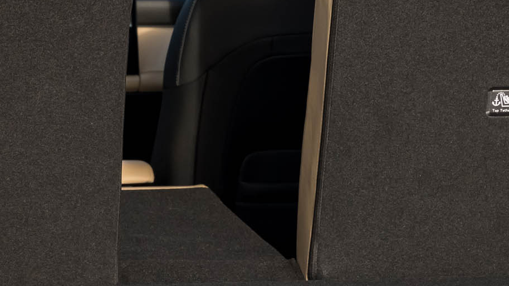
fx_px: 3509
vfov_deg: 4.7
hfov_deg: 8.3
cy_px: 113
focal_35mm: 260
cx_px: 319
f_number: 9
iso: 800
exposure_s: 1/100
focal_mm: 70
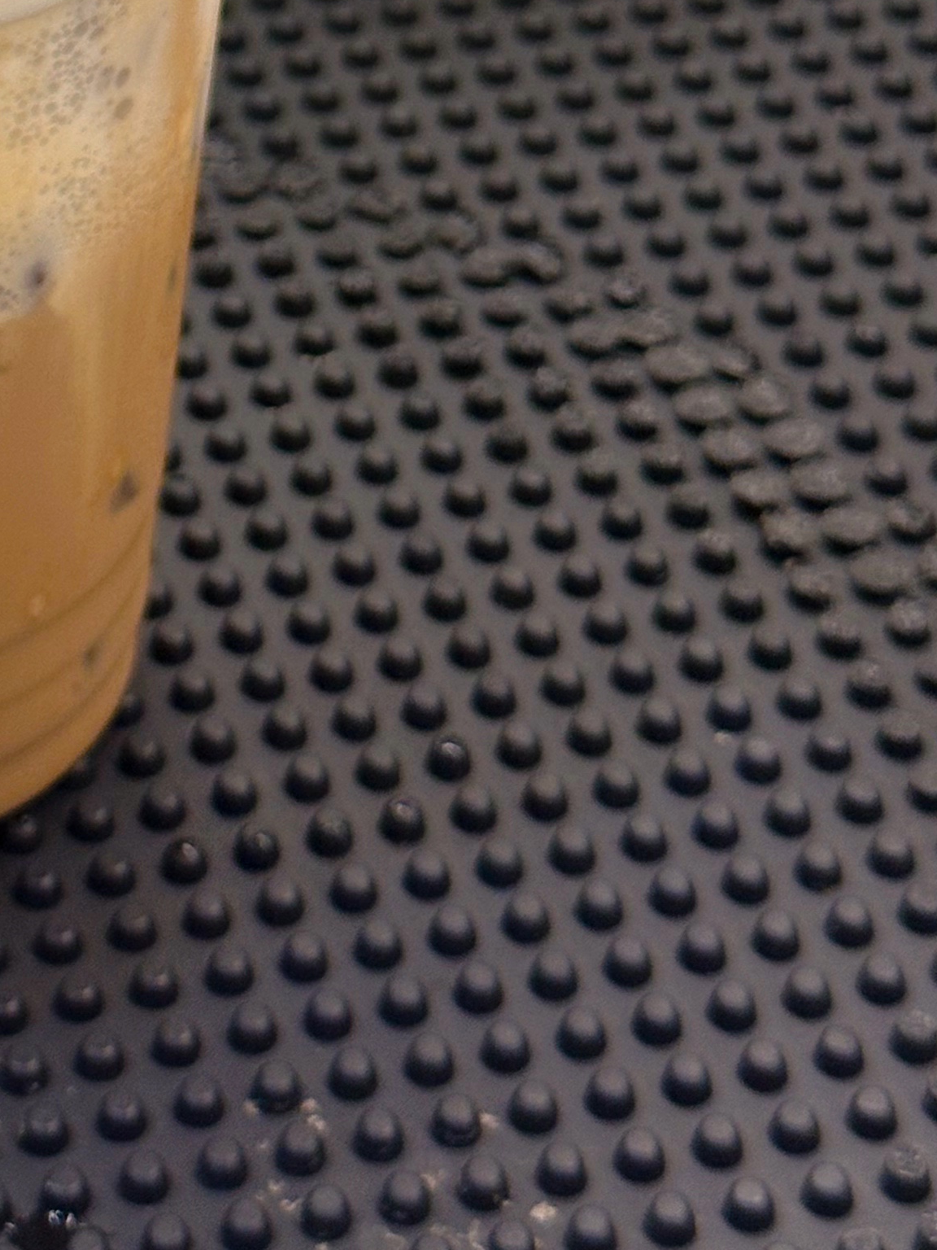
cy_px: -129
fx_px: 4547
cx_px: -257
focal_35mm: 126
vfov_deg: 15.2
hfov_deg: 11.5
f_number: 1.78
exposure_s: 1/63
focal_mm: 6.86
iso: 80
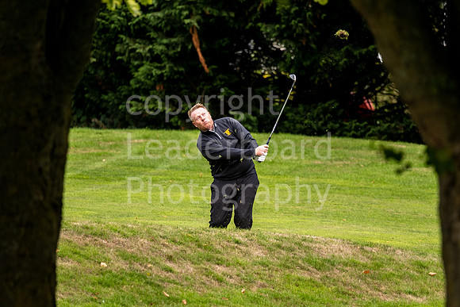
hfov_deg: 3.7
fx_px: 7177
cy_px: 190
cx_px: 234
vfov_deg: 2.4
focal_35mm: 562
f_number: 4
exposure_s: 1/1250
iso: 400
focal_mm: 300
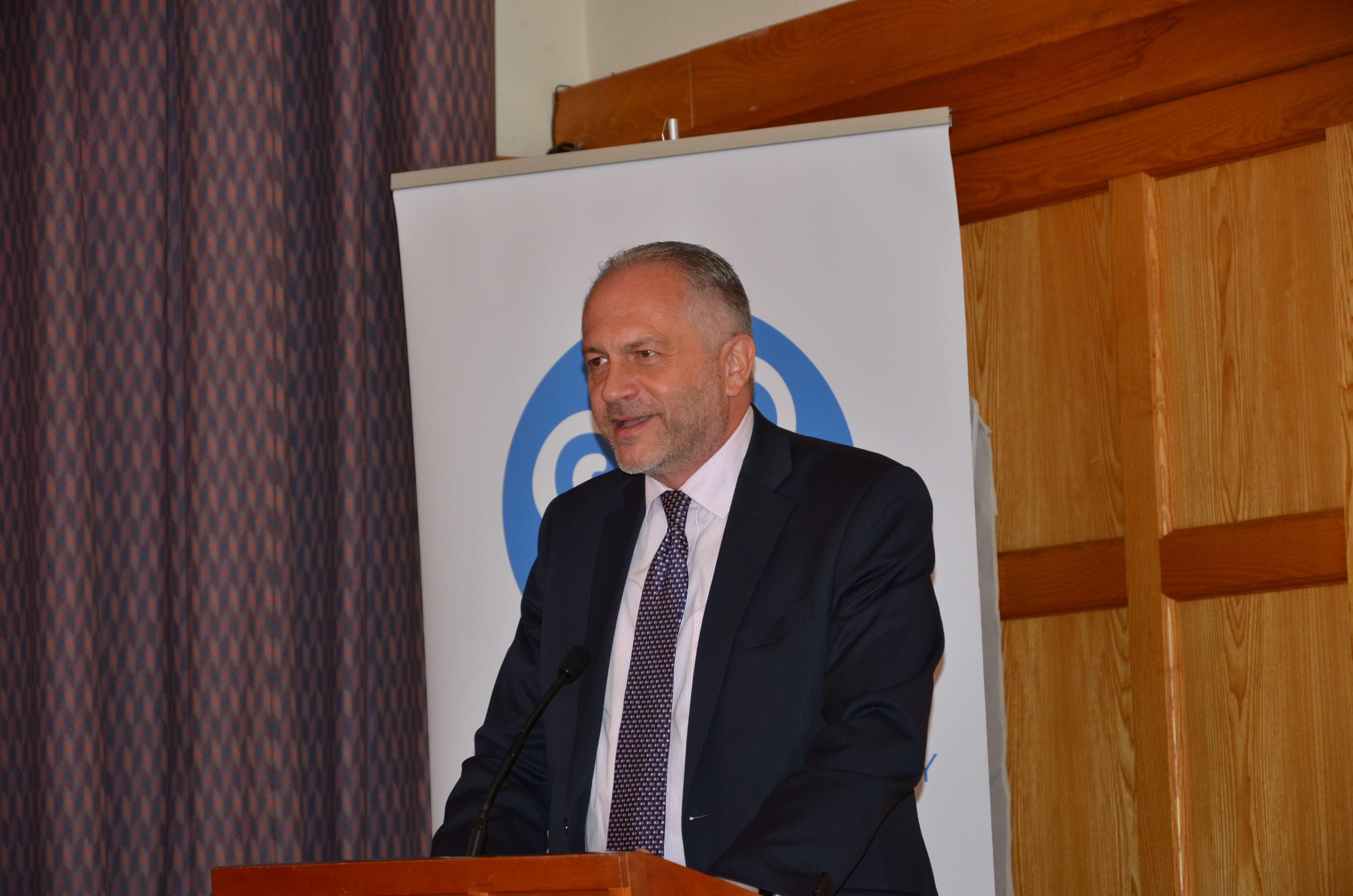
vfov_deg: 10.7
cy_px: 448
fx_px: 4782
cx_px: 676
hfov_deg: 16.1
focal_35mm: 128
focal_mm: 85
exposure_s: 1/60
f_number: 5.6
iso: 400
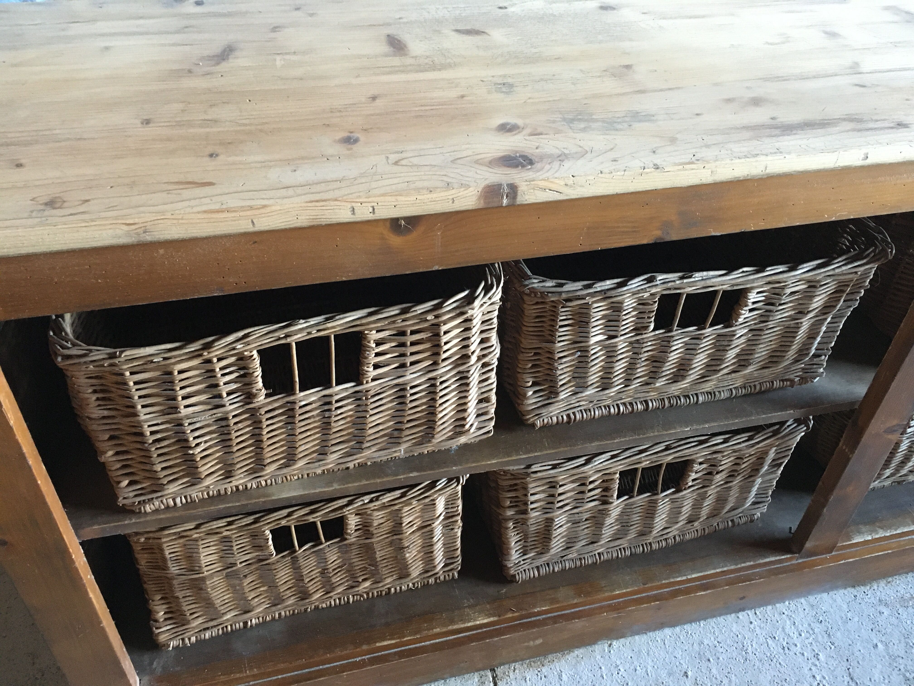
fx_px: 766
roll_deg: -2.5
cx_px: 457
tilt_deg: -38.7
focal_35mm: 29
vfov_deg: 48.2
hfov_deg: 61.7
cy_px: 343
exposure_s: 1/17
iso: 200
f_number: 2.2
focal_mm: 4.15
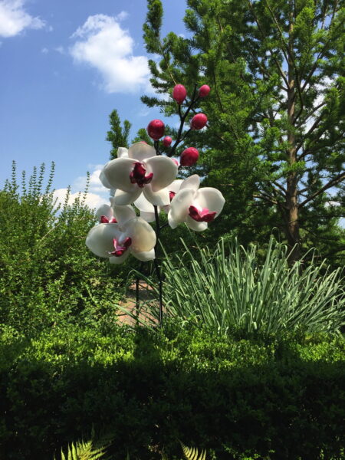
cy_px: 230
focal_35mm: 29
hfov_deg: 48.2
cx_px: 172
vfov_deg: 61.7
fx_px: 385
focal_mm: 4.15
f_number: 2.2
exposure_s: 1/1799
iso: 32
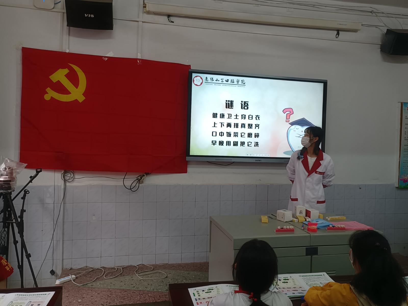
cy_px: 153
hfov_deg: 61.7
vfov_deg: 48.2
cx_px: 204
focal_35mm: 29
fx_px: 342
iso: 371
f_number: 1.9
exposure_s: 1/50
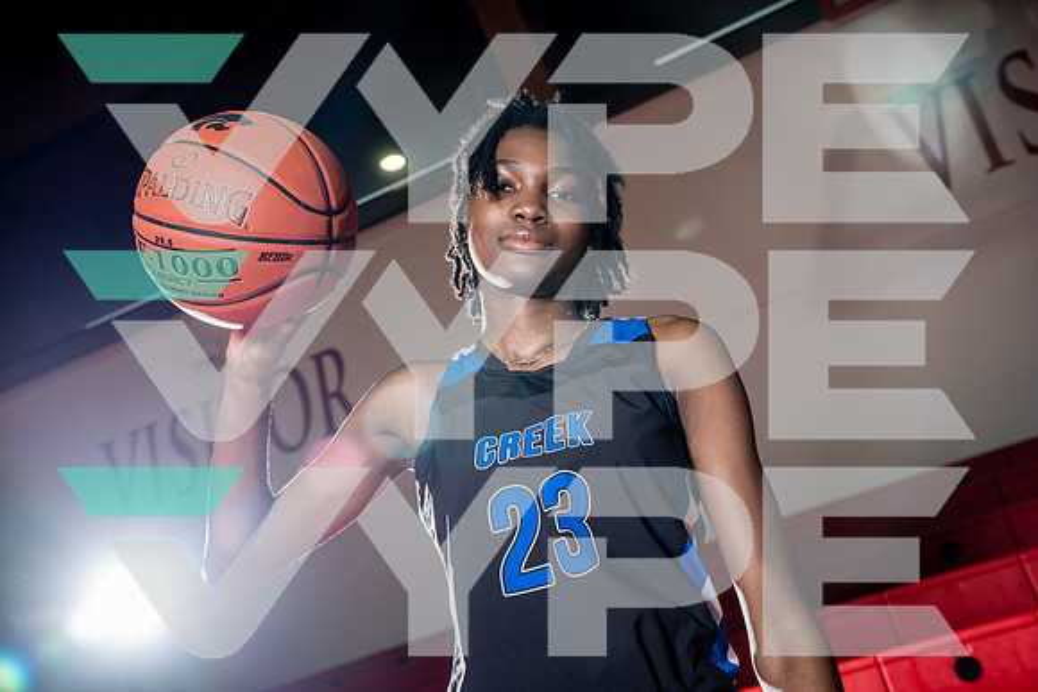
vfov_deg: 30.5
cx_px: 519
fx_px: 1269
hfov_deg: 44.5
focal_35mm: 44
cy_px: 346
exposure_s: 1/250
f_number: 6.3
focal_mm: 44
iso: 320
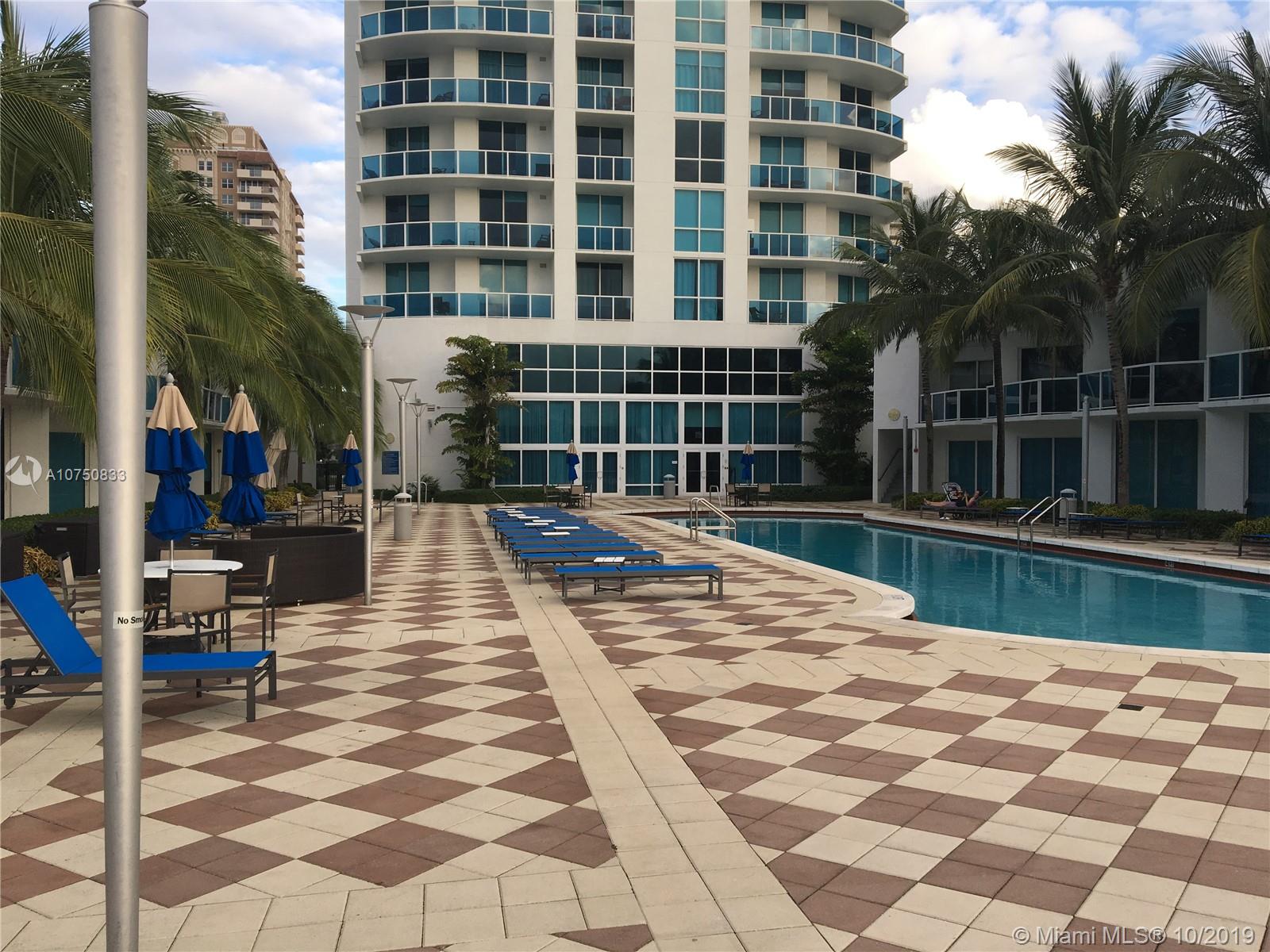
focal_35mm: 29
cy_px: 476
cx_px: 635
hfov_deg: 61.7
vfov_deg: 48.2
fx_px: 1064
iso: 25
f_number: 2.2
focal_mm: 4.15
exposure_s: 1/427
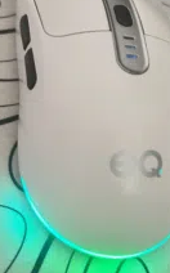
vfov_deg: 38.9
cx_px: 93
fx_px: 387
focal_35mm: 52
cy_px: 135
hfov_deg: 24.8
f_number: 1.5
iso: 640
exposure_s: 1/35
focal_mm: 5.7
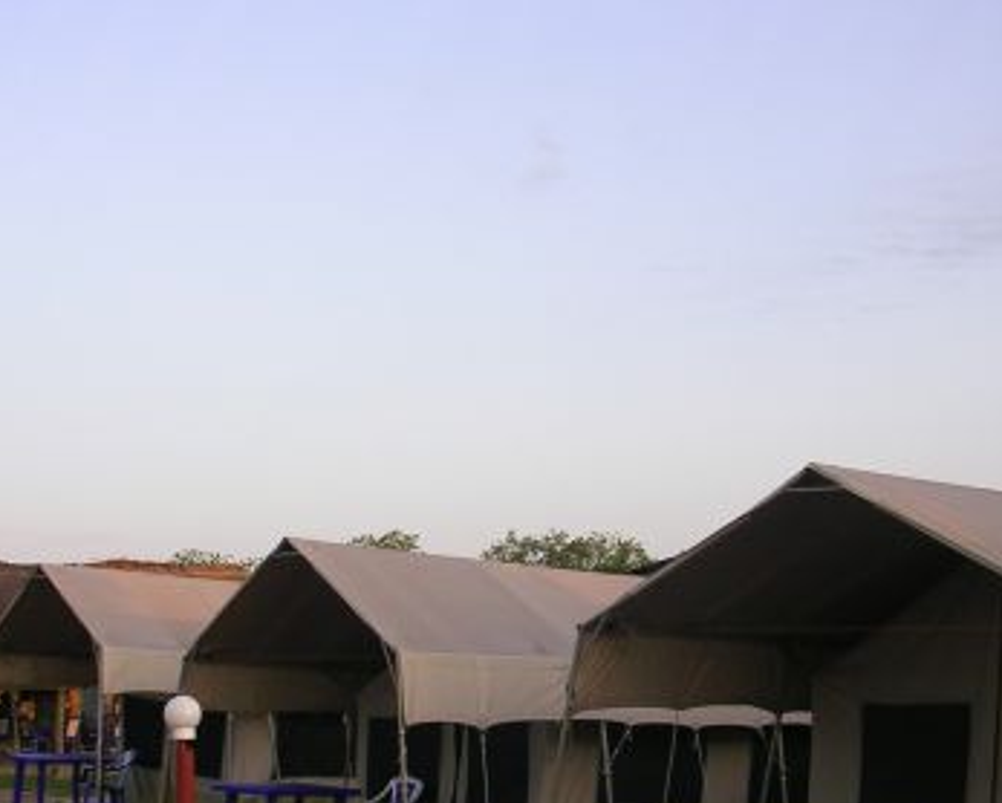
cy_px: 572
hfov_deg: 33.0
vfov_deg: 26.5
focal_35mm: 57
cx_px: 530
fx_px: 1691
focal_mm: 5.8
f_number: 2.8
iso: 50
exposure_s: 1/180
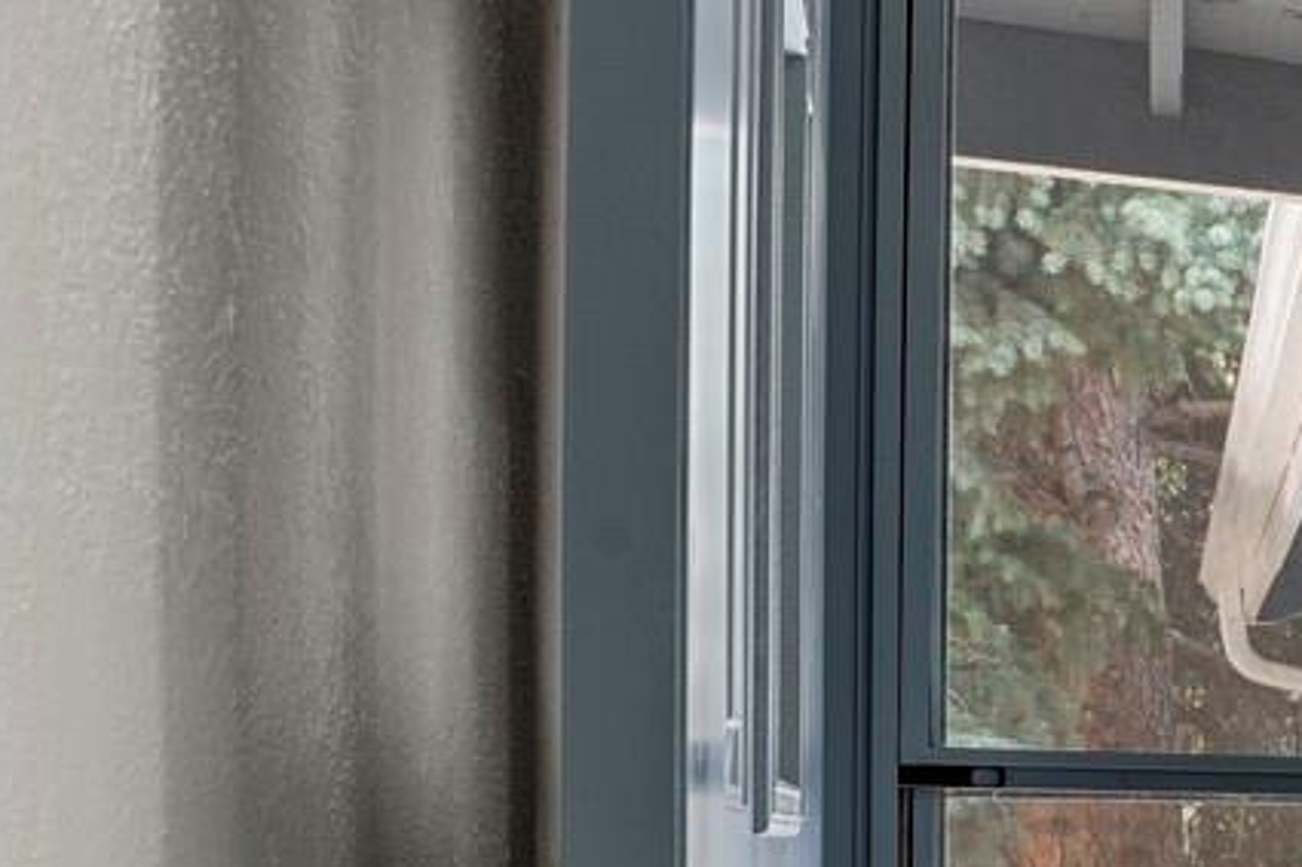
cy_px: 849
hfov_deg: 21.2
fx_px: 2314
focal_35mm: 64
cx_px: 2339
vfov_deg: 20.6
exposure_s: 1.3
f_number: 8
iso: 250
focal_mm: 17
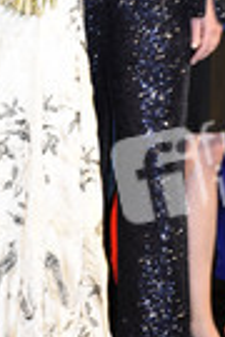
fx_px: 2325
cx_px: 12
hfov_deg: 5.5
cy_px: 40
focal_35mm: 248
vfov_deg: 8.3
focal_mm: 56
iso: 1600
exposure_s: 1/60
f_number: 6.3
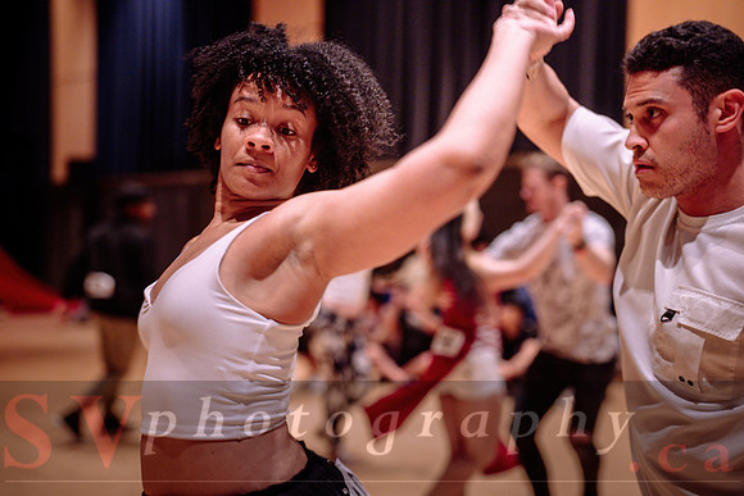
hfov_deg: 39.6
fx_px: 1034
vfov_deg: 27.0
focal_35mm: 50
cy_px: 248
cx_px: 372
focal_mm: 50
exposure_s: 1/160
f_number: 1.8
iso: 1600
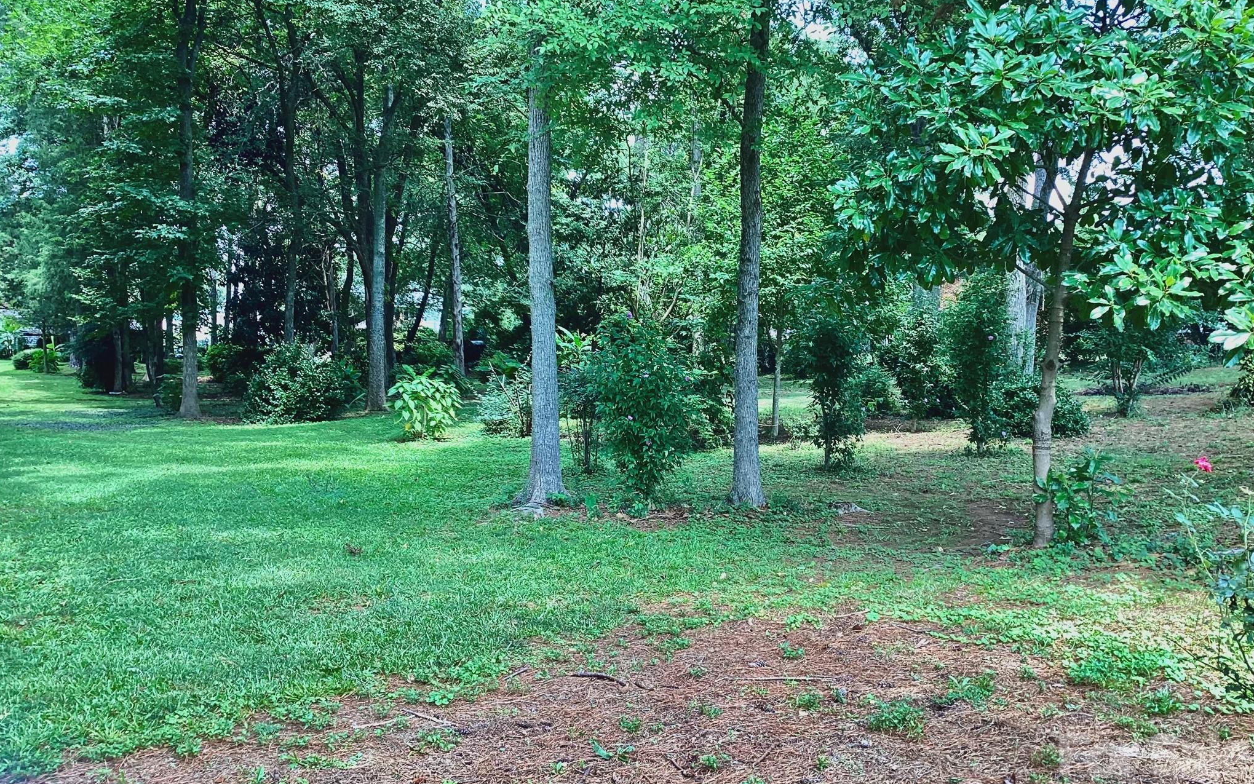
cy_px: 382
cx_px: 625
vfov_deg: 38.3
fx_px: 1128
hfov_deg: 58.1
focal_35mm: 33
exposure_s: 1/120
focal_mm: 3.3
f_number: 2.4
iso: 40
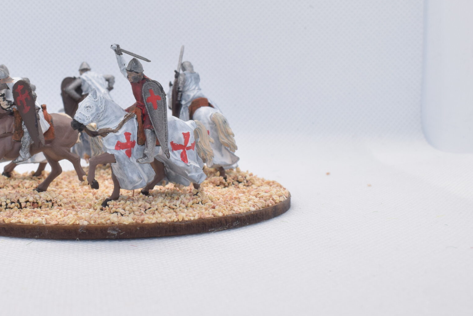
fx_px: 920
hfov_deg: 28.3
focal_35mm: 70
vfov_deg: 19.4
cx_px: 100
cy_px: 101
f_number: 16
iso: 800
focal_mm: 28
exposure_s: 1/60
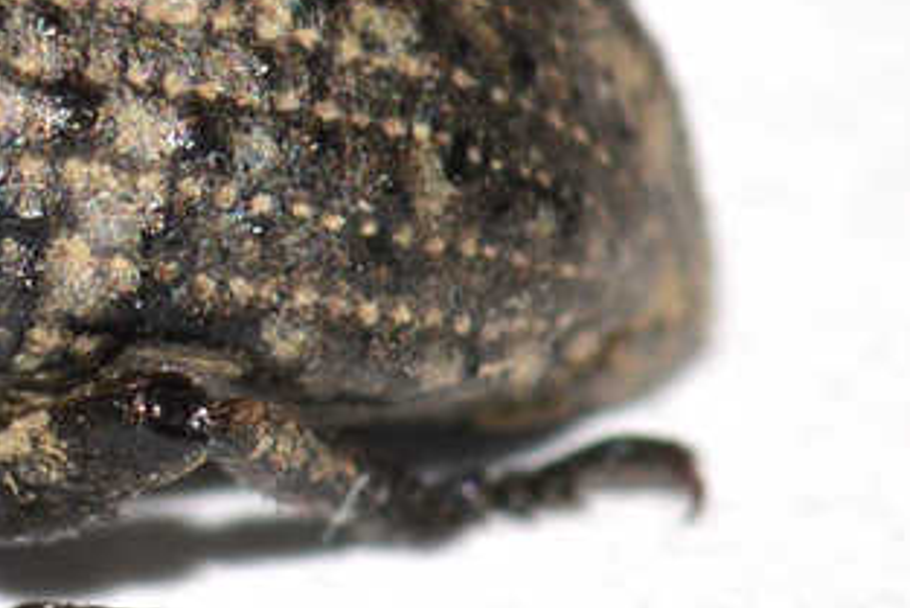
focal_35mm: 460
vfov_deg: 3.0
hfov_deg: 4.5
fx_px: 11633
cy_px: 145
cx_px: -329
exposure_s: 1/200
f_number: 20
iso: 100
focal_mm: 100
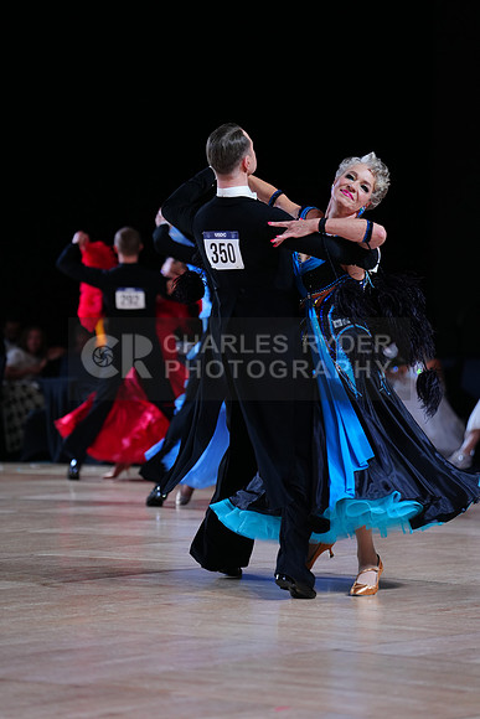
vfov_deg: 15.3
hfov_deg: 10.2
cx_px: 240
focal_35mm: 134
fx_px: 2678
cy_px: 360
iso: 640
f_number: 2.8
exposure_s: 1/500
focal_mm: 134
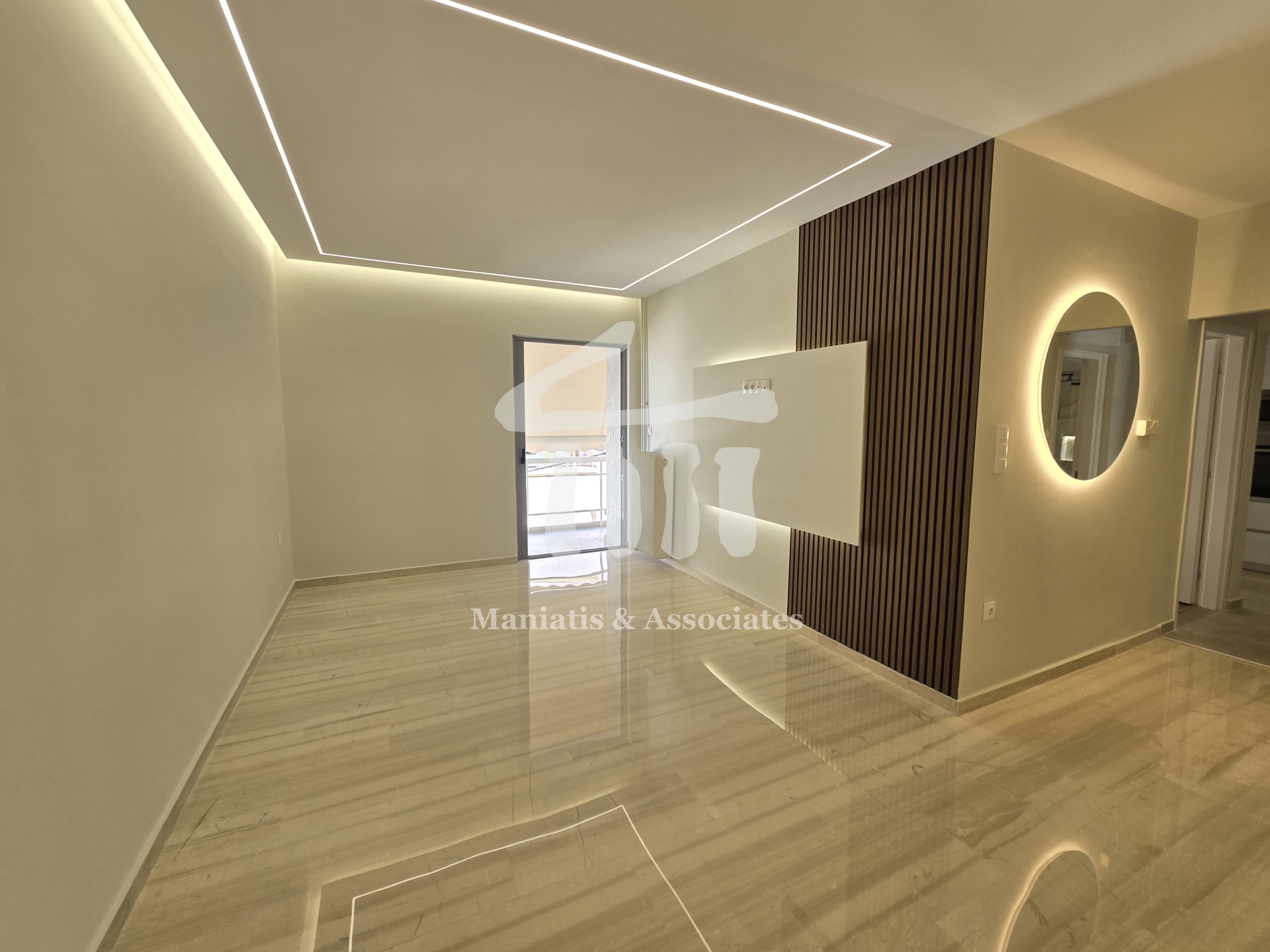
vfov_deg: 89.9
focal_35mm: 13
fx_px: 477
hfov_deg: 106.2
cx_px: 635
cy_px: 476
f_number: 2.2
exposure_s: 1/100
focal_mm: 2.2
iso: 50
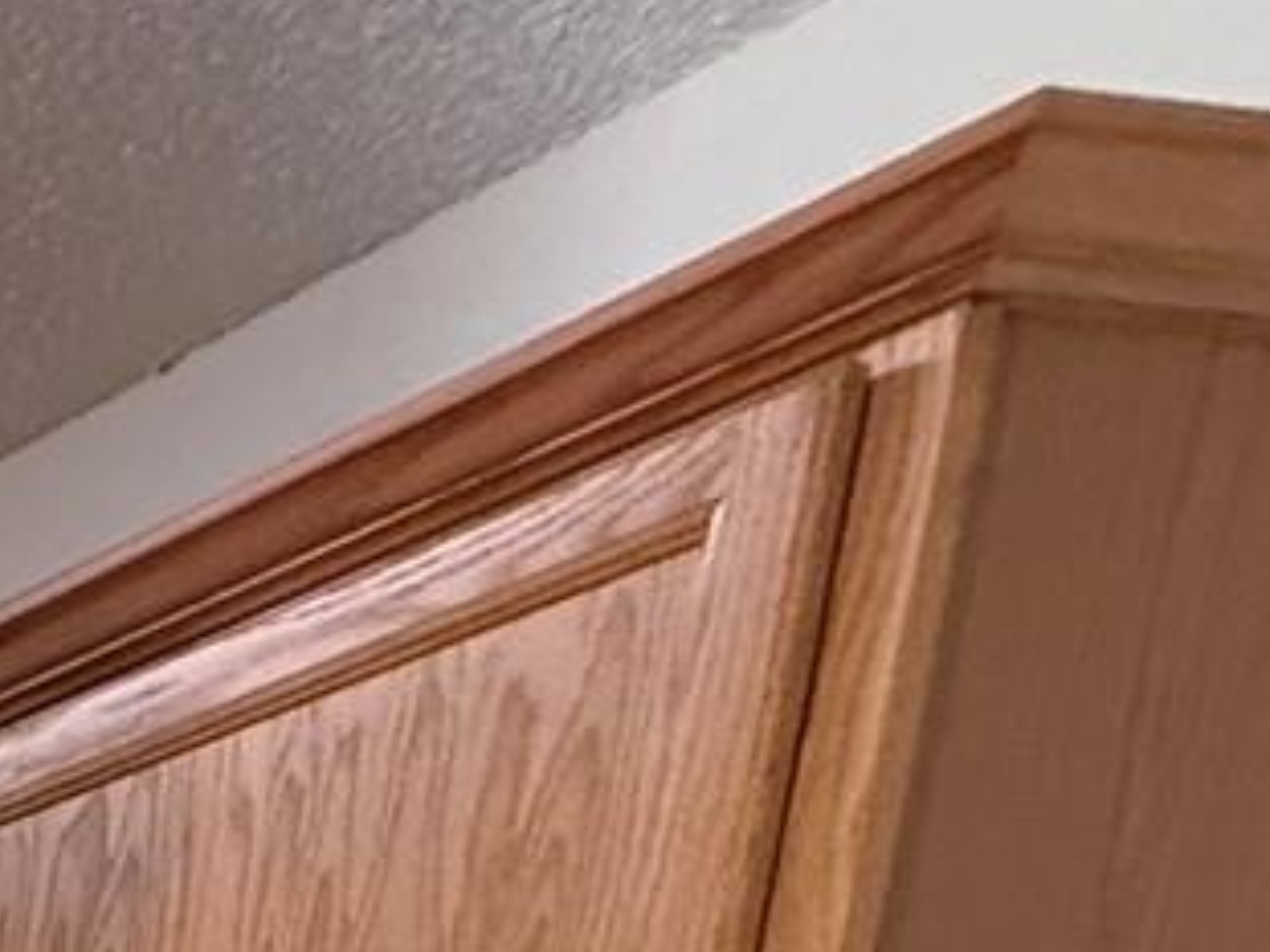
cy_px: 2362
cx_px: -1768
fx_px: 2641
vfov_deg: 13.7
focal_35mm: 72
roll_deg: +0.2
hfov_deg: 15.2
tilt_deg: -14.4
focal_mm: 2.22
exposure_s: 1/60
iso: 200
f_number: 2.2
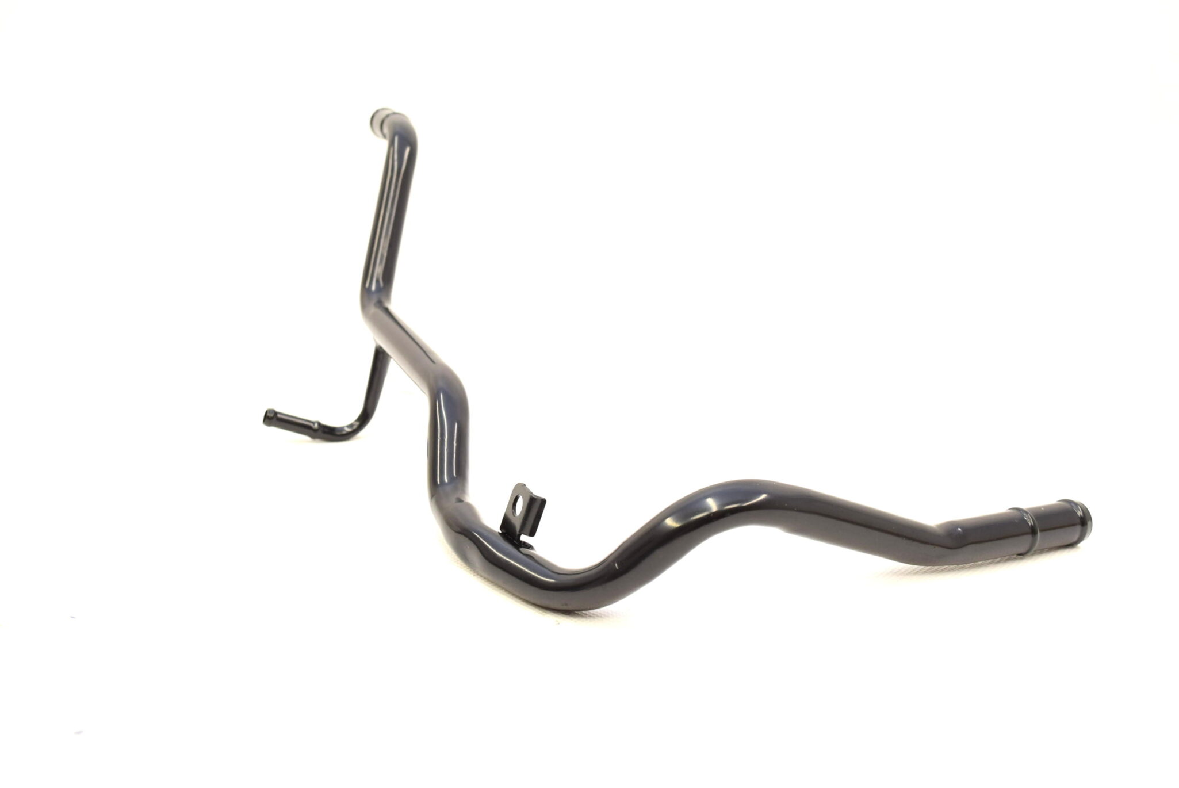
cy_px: 394
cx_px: 590
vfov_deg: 35.5
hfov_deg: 51.3
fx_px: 1229
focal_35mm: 38
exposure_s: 1/160
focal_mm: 25
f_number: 6.3
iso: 400
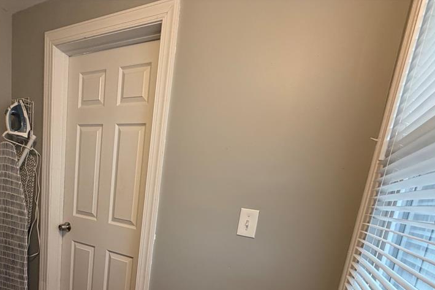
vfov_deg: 55.1
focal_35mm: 21
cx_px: 168
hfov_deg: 80.0
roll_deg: -6.7
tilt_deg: -9.1
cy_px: 234
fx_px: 254
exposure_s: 1/60
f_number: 2.2
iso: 250
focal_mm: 2.22
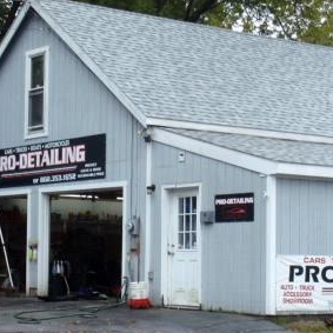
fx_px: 1045
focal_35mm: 96
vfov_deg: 18.1
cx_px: 41
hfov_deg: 17.9
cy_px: 187
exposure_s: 1/100
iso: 64
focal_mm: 8.69
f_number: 4.2
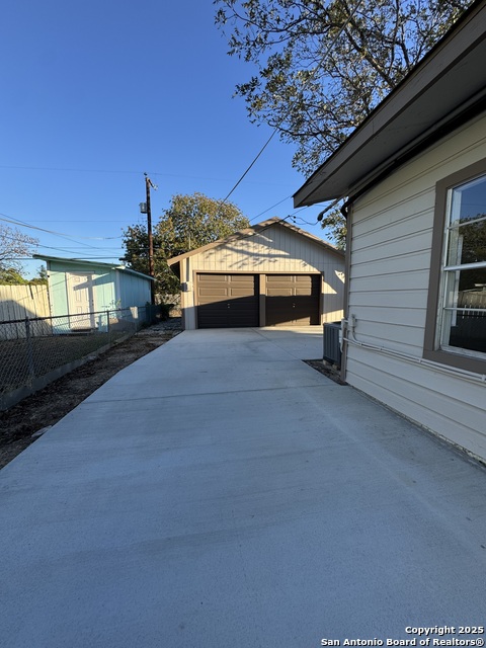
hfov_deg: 85.7
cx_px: 243
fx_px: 262
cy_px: 324
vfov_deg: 102.1
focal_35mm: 14
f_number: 2.2
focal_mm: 2.22
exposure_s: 1/548
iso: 40
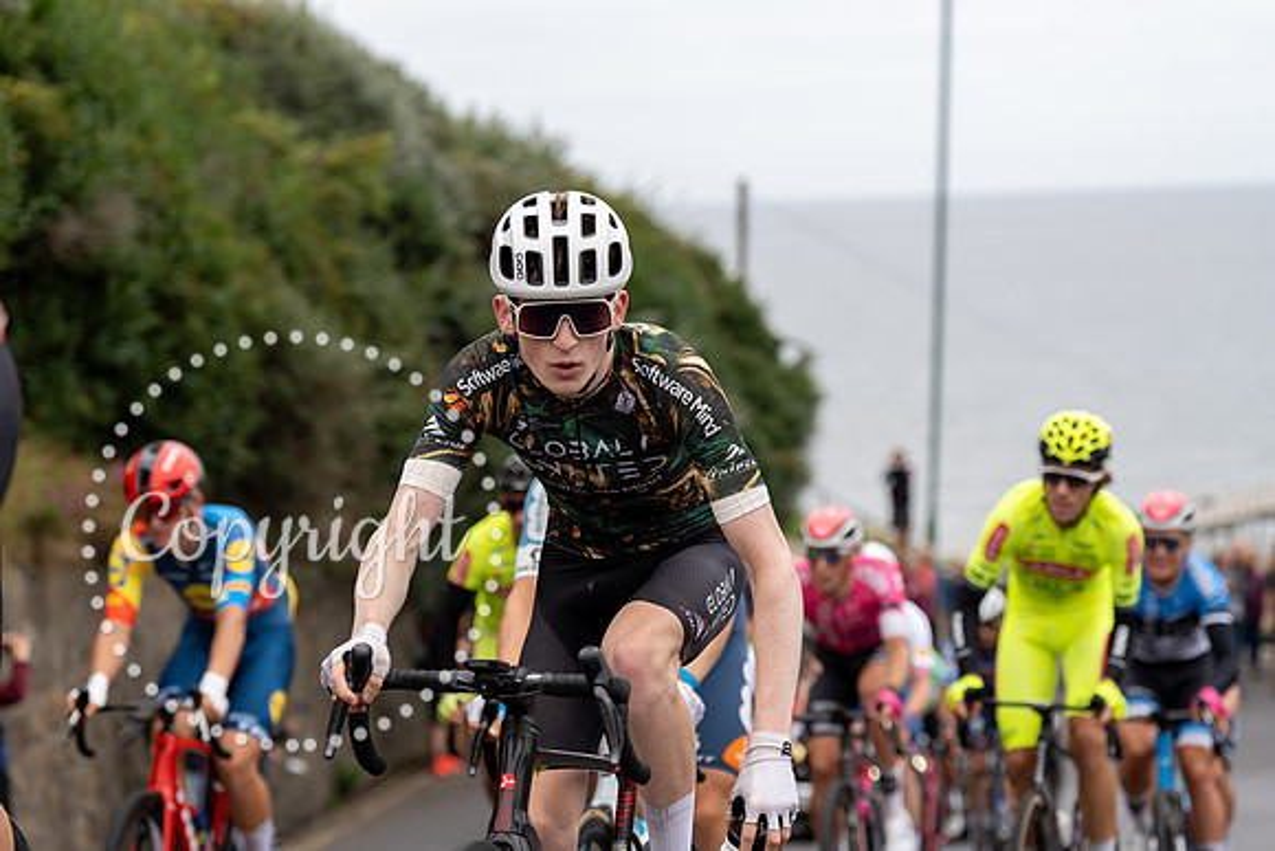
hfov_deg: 19.8
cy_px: 426
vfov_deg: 13.3
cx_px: 638
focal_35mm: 103
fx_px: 3649
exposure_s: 1/1000
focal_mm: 103
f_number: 3.5
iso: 320
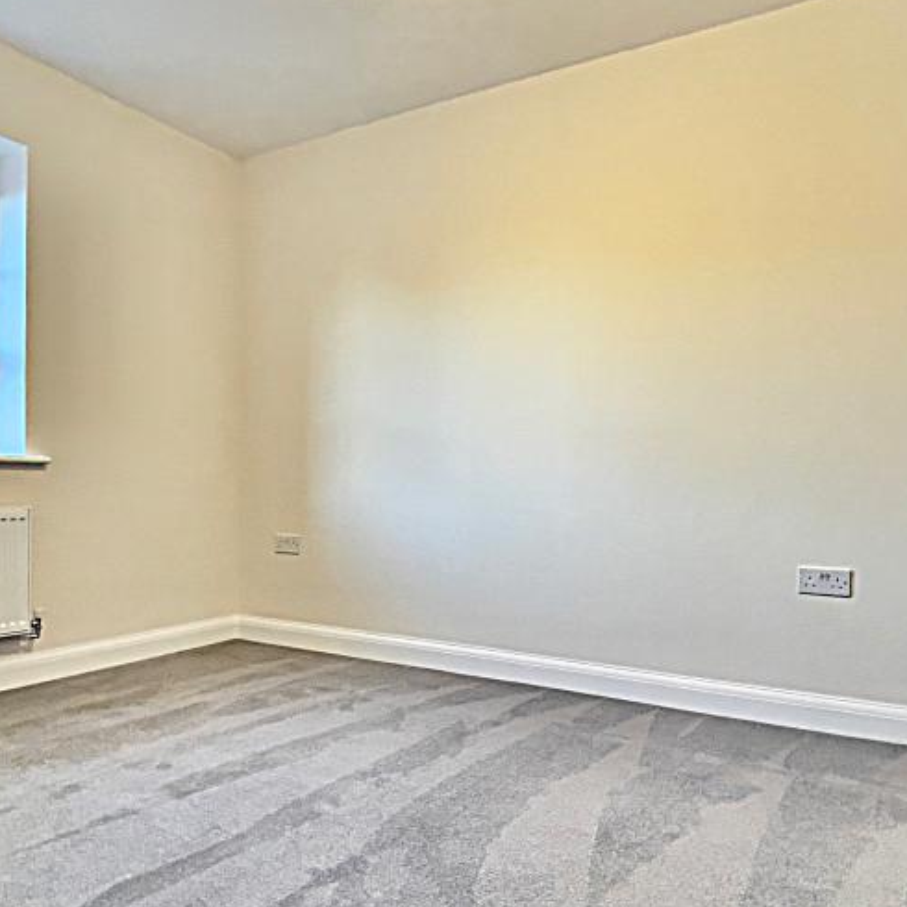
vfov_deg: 64.8
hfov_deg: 65.0
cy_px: 513
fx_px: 711
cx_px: 455
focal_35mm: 24
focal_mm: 1.54
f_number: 2.4
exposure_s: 1/50
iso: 200
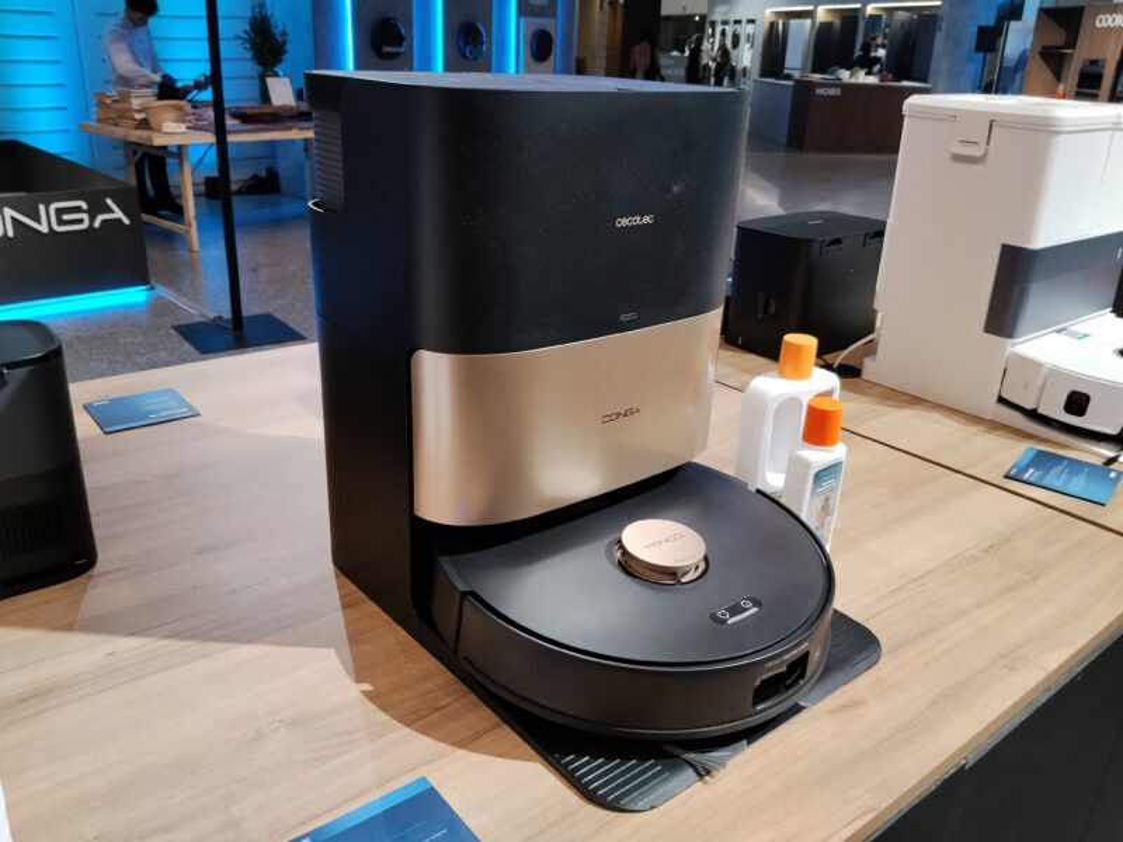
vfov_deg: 48.2
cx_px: 562
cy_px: 421
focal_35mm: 29
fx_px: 941
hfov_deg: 61.7
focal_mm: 3.96
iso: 125
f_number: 1.8
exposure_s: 1/50
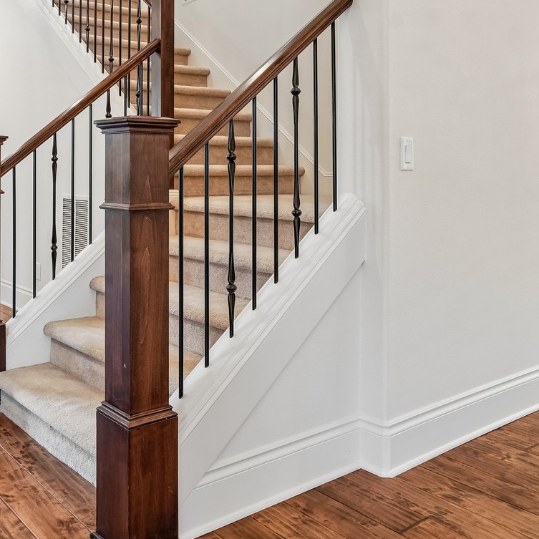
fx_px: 652
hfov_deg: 43.9
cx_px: 154
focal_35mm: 37
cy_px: 172
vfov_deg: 44.2
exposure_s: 1/6
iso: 400
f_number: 8
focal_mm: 16
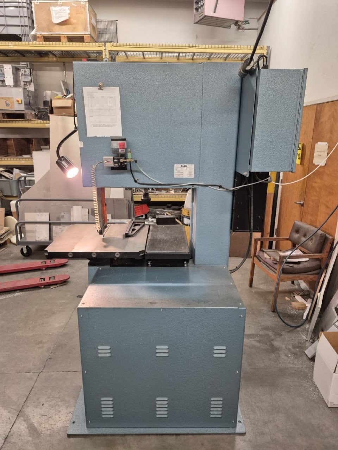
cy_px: 225
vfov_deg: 73.9
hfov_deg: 58.9
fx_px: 299
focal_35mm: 23
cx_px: 169
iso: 800
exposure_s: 1/120
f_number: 1.8
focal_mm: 5.4
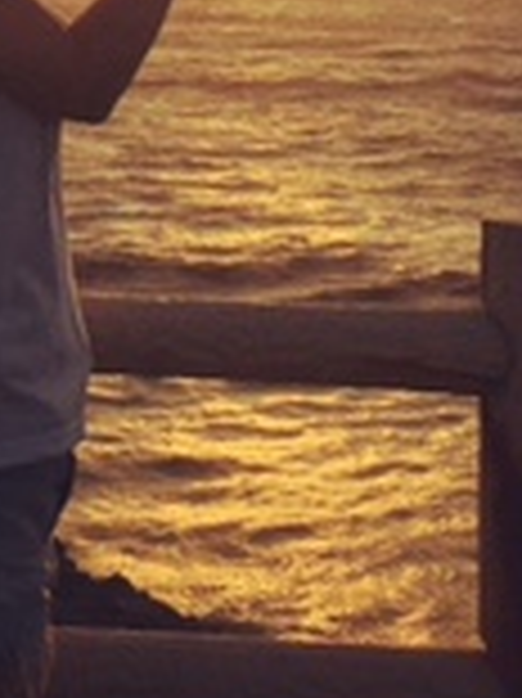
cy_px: -171
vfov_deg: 15.7
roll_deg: +1.0
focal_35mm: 120
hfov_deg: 12.2
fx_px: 2416
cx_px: -36
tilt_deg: +5.0
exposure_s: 1/6410
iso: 25
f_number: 2.2
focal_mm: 4.15
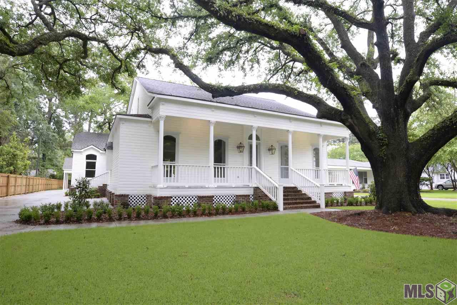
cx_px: 228
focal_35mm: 21
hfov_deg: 81.2
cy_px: 152
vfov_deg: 59.5
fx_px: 267
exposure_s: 1/20
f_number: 11
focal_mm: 21
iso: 800
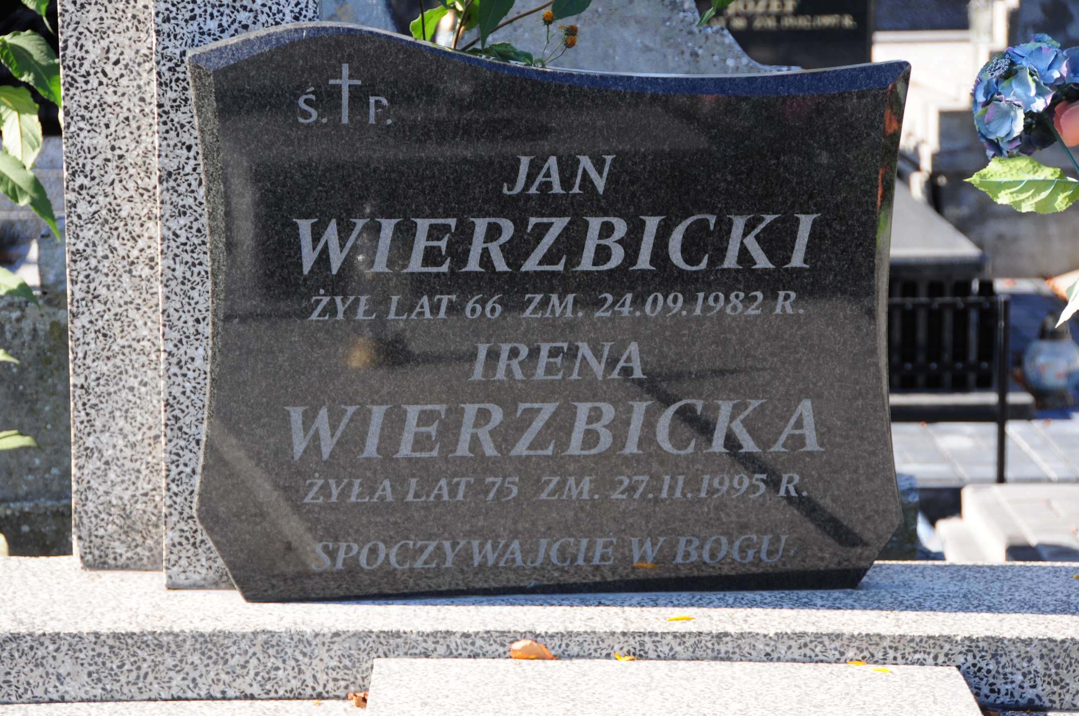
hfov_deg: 15.2
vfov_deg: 10.1
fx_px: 4041
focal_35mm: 135
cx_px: 540
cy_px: 358
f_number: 7.1
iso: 320
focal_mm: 90
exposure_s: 1/400
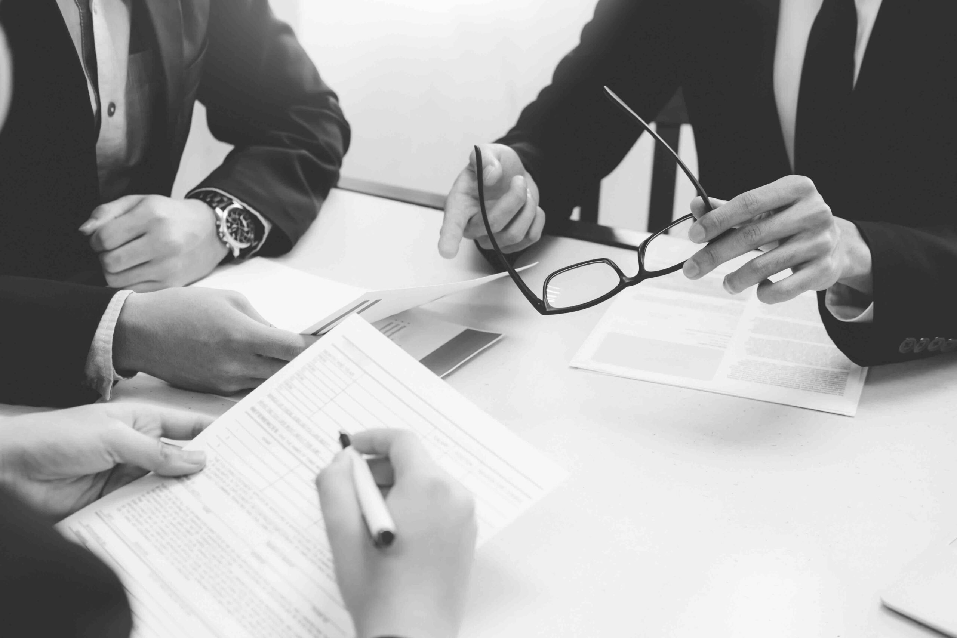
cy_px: 319
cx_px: 478
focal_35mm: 53
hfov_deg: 37.5
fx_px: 1409
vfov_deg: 25.5
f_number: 3.6
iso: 250
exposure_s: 1/60
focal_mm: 35
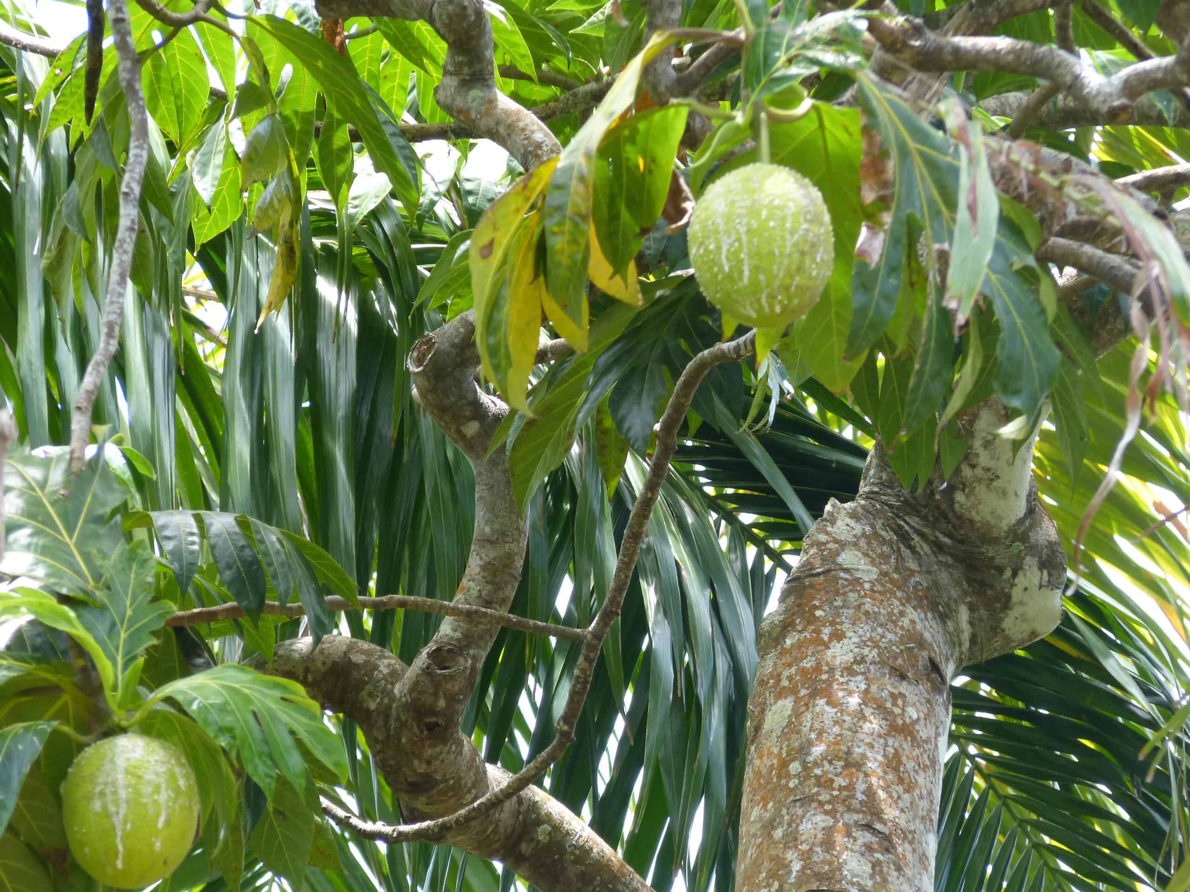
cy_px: 446
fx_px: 18220
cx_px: 595
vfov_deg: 2.8
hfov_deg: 3.7
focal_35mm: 530
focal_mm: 95.4
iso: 200
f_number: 5
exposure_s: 1/125
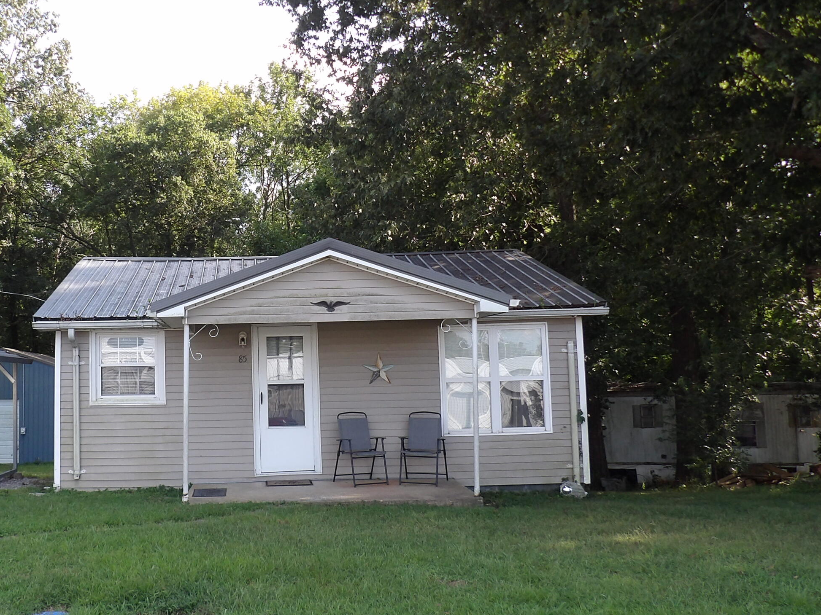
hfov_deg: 49.1
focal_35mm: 37
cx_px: 261
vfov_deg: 38.7
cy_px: 305
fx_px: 877
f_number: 2.8
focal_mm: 4.3
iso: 100
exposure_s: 1/281
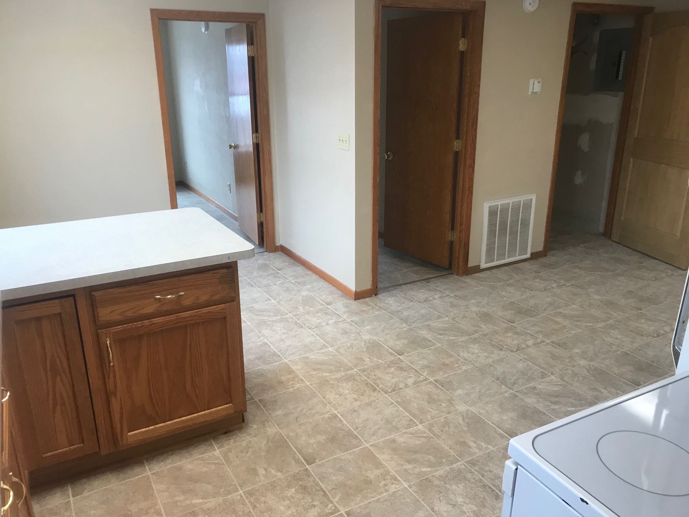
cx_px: 344
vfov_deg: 49.7
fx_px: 557
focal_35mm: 28
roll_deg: +0.7
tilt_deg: -15.8
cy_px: 258
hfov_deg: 63.4
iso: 32
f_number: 1.8
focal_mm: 3.99
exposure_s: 1/24
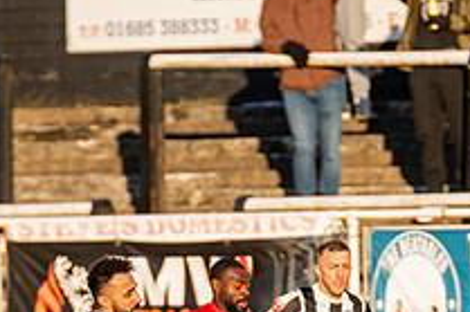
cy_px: 398
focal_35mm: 1251
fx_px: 16319
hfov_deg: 1.6
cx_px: 310
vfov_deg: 1.1
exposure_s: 1/2500
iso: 400
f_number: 4
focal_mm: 300
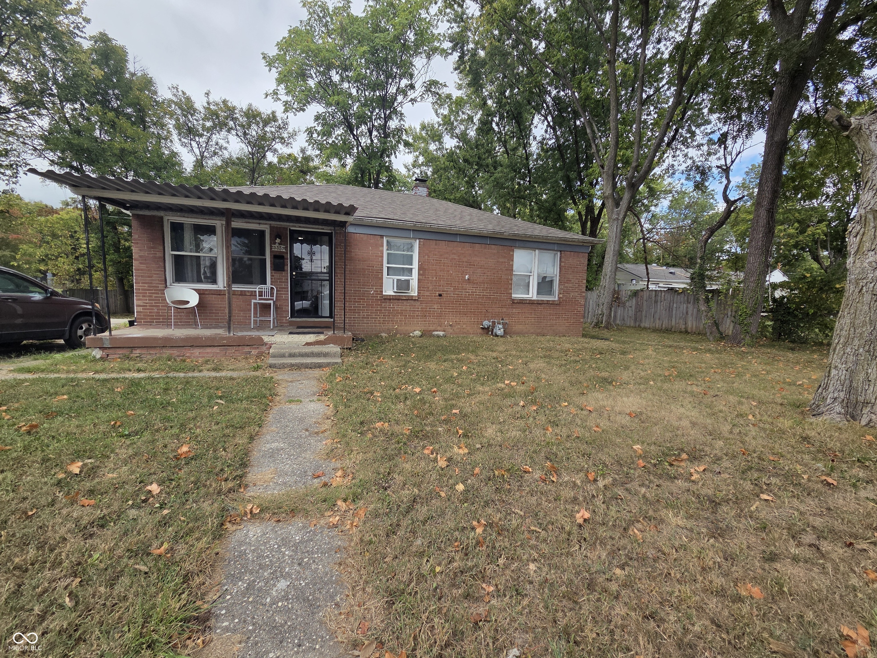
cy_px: 329
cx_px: 438
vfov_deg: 89.9
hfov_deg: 106.2
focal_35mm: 13
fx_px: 329
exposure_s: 1/1008
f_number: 2.2
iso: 50
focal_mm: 2.2
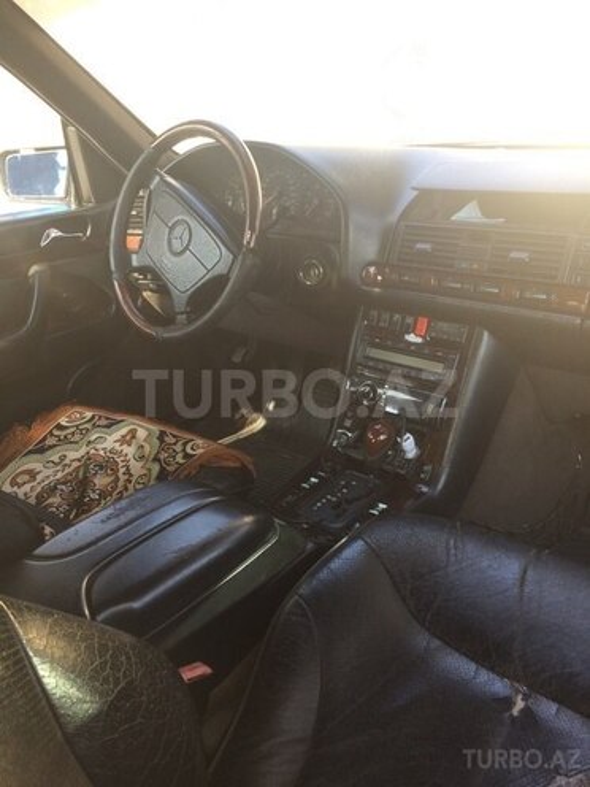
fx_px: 659
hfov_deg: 48.2
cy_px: 394
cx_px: 295
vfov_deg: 61.7
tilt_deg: -22.5
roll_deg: +0.2
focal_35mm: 29
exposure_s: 1/63
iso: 32
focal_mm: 4.15
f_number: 2.2
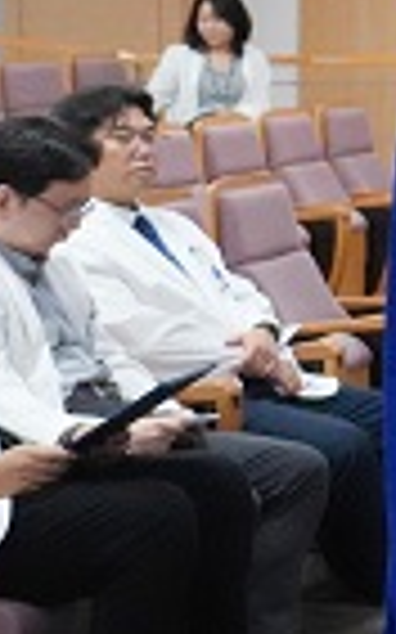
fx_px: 2368
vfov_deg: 15.0
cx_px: 1292
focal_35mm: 137
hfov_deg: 7.9
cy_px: -22
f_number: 4
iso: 12800
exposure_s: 1/800
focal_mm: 27
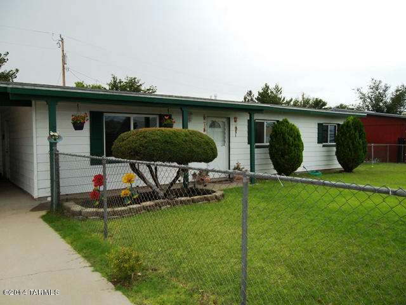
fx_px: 317
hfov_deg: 65.3
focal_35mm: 27
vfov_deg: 51.4
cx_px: 203
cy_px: 152
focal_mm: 4.9
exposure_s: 1/500
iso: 80
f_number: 3.5
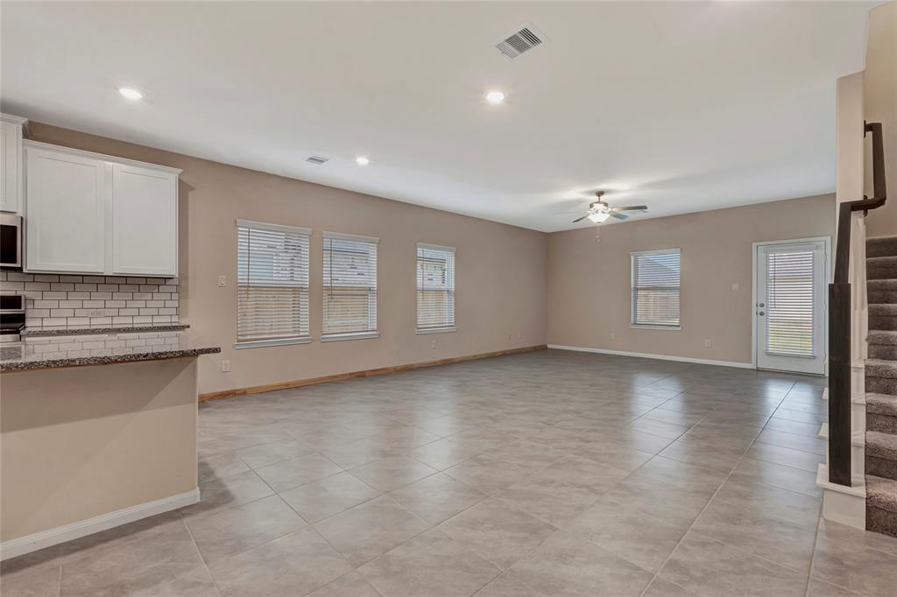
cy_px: 298
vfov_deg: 77.3
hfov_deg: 100.4
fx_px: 374
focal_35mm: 15
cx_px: 448
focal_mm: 10
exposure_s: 1/15
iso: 200
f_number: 8
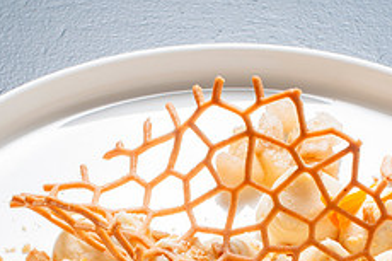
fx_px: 1676
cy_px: 316
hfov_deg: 13.3
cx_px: 232
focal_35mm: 154
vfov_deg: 8.8
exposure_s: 1/250
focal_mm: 50
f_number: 16
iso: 200
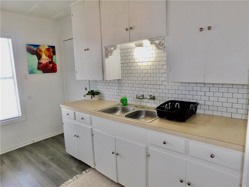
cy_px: 94
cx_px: 124
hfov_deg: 73.9
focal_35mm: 23
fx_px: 165
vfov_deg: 58.9
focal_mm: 4
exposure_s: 1/50
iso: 125
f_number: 3
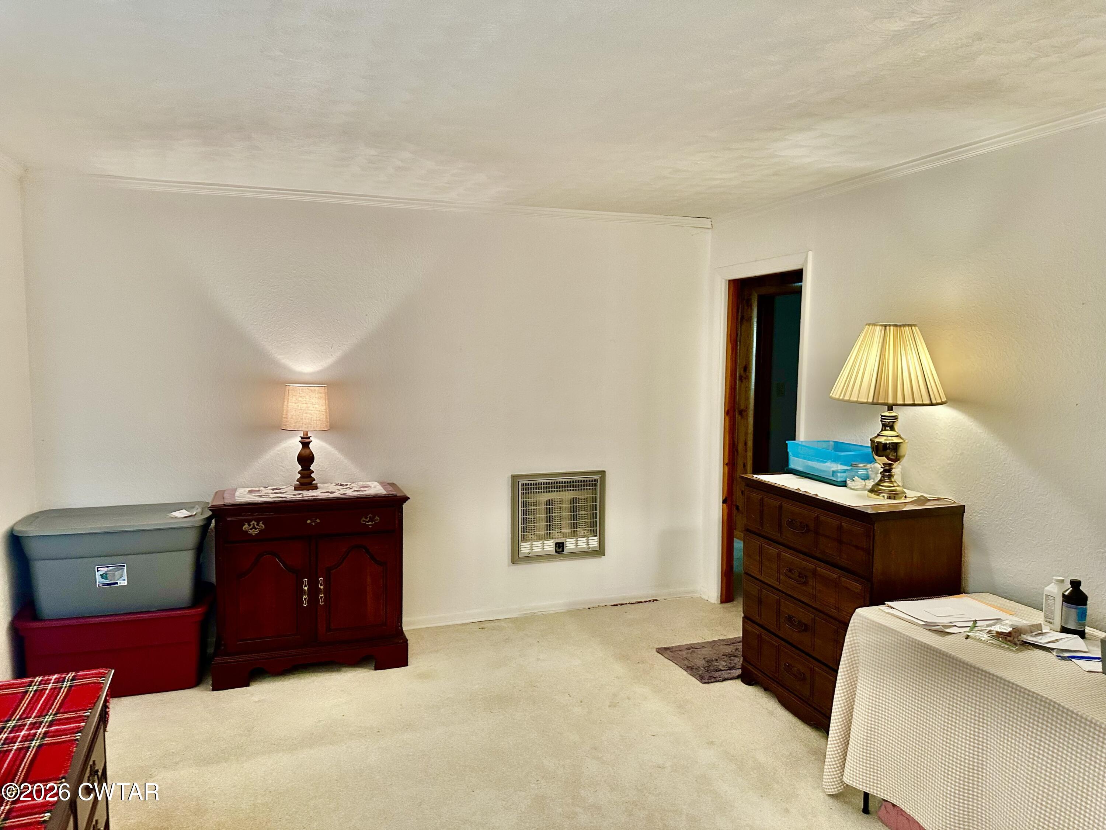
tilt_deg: -5.6
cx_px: 553
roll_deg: -0.3
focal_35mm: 24
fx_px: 767
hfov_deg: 71.6
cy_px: 415
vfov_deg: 56.8
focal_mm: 6.86
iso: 320
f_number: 1.78
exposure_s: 1/60
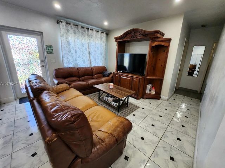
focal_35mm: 13
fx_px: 84
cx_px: 112
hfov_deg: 106.2
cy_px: 84
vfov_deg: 89.9
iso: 160
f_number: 2.2
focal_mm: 1.7
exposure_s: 1/60.2
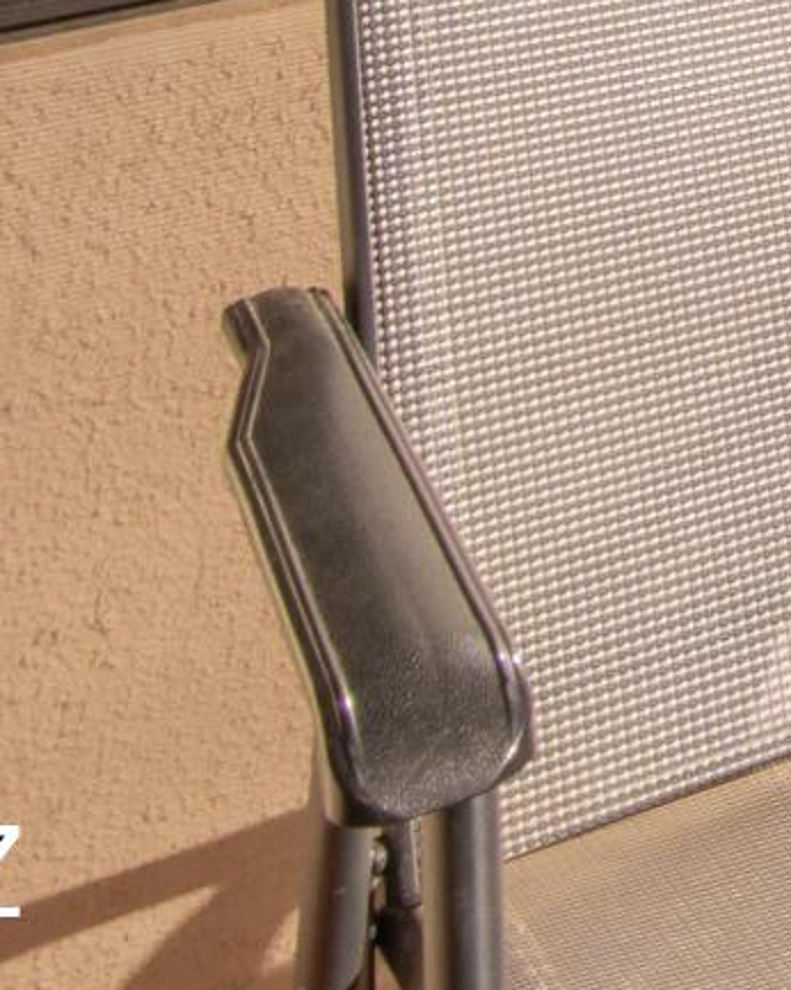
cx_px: 2533
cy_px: -1203
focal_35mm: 104
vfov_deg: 14.2
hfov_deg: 10.0
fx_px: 3046
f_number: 22
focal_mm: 16
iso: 250
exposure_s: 1/50
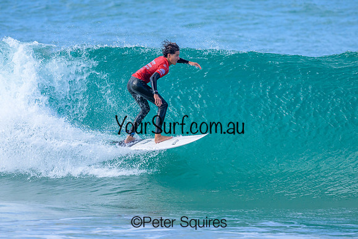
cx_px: 172
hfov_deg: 1.9
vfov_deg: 1.3
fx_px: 10925
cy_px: 99
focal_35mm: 1098
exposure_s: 1/2000
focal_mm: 800
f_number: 6.3
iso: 640
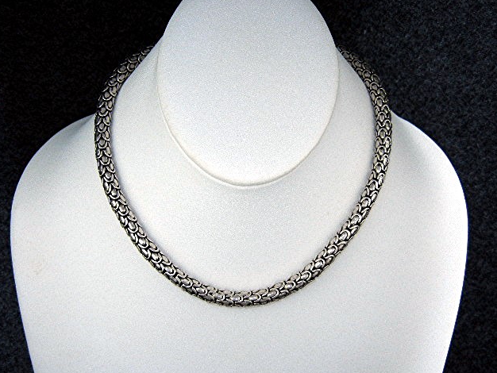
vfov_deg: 31.5
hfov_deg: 41.2
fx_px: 661
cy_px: 186
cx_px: 245
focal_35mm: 46
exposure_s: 1/37.1
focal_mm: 8.1
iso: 160
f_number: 3.8
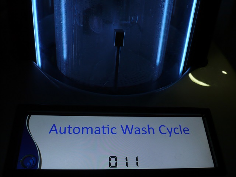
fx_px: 239
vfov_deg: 40.7
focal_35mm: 35
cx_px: 118
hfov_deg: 52.6
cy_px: 88
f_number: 2.8
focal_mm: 5.8
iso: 100
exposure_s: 1/80
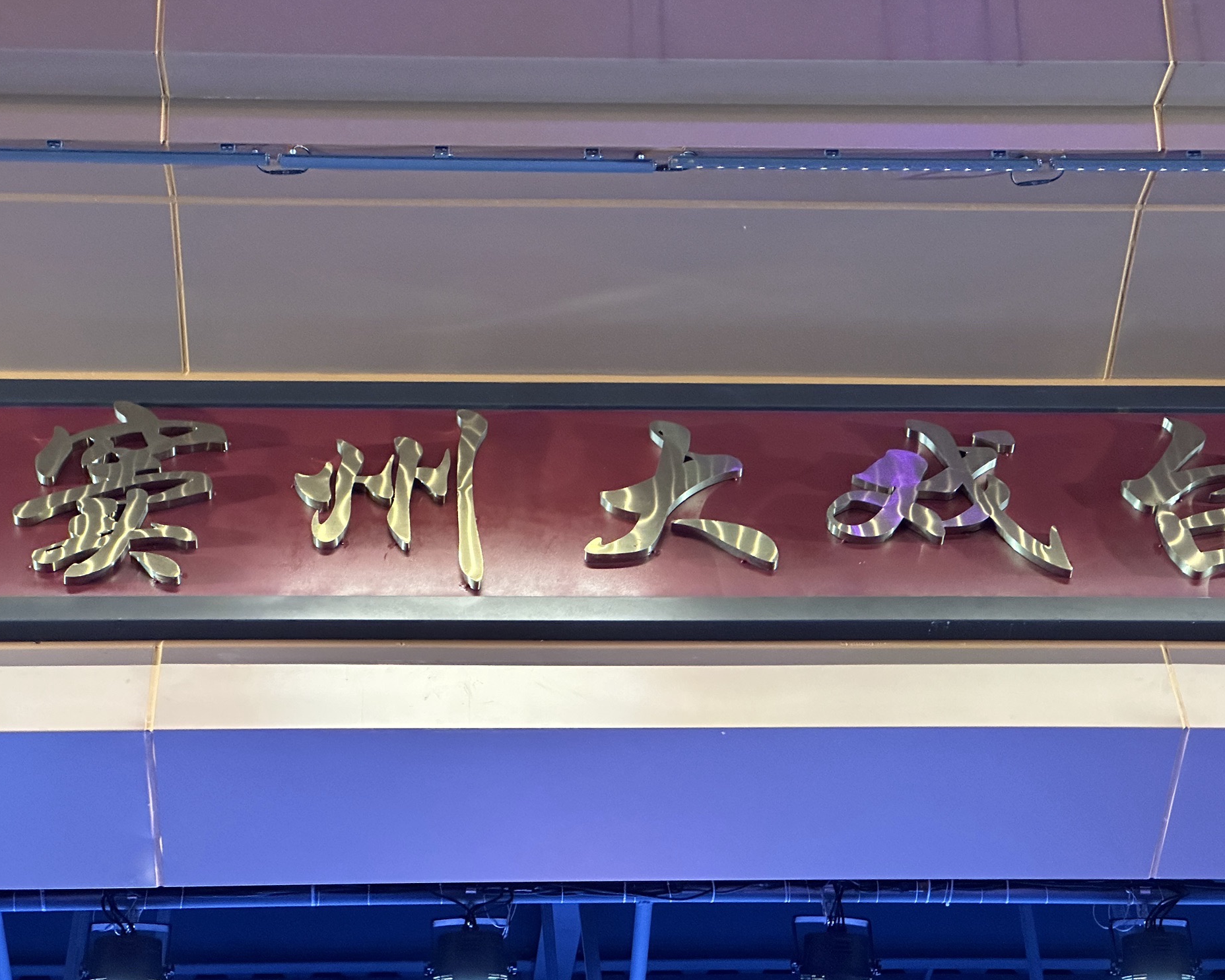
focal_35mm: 81
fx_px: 2937
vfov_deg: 18.9
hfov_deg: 23.6
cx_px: 651
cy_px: 488
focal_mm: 9
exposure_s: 1/40
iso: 1000
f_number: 2.8
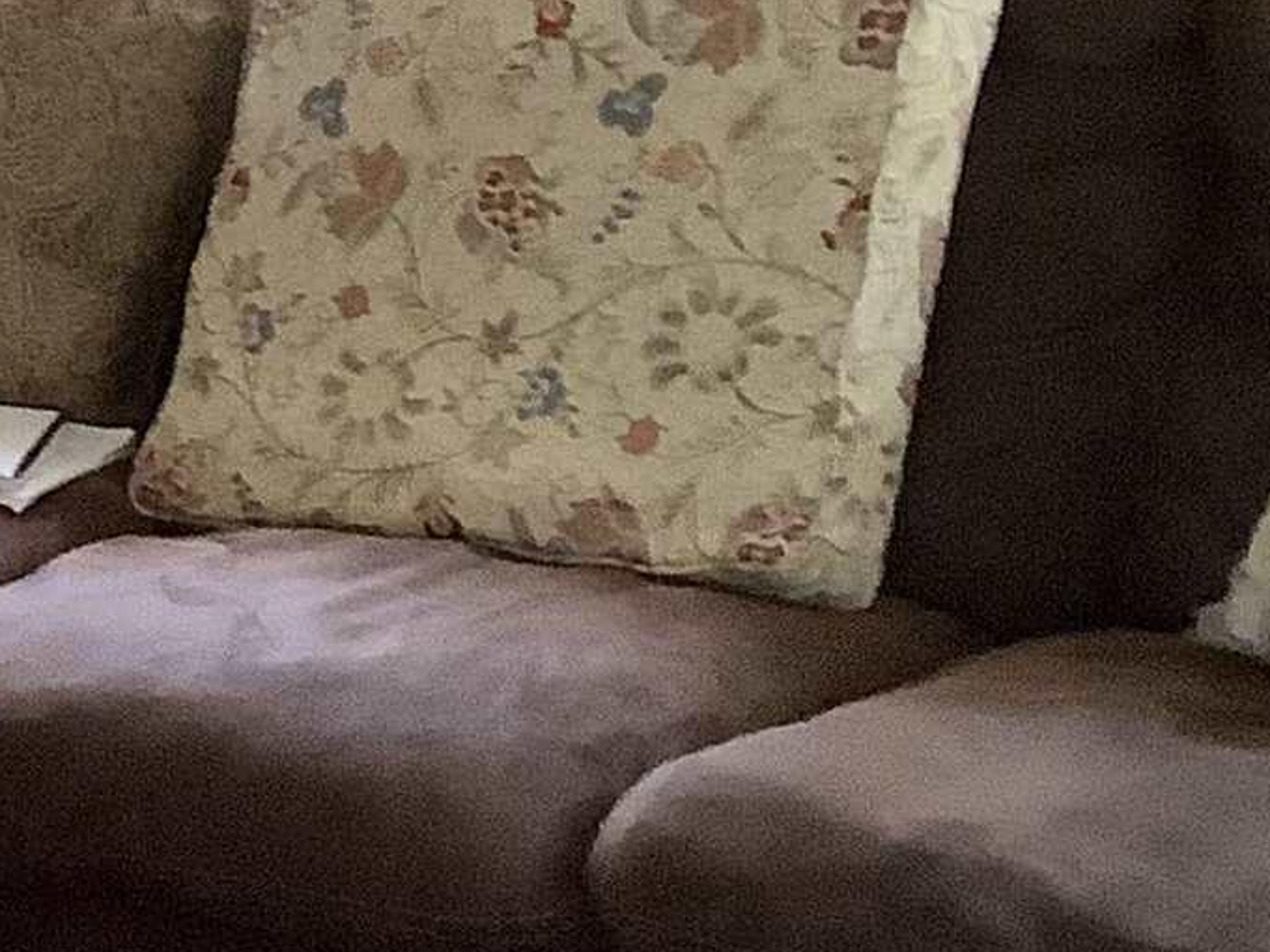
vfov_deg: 10.6
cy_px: 407
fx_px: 5136
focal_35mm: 140
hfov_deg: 13.1
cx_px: -824
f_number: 2.4
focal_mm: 3.3
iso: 400
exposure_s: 1/30
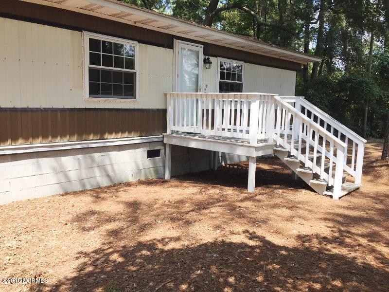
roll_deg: -2.5
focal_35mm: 29
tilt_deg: -9.4
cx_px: 194
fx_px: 326
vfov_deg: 48.2
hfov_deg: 61.7
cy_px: 146
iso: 32
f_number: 2.2
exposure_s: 1/706
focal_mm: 4.15
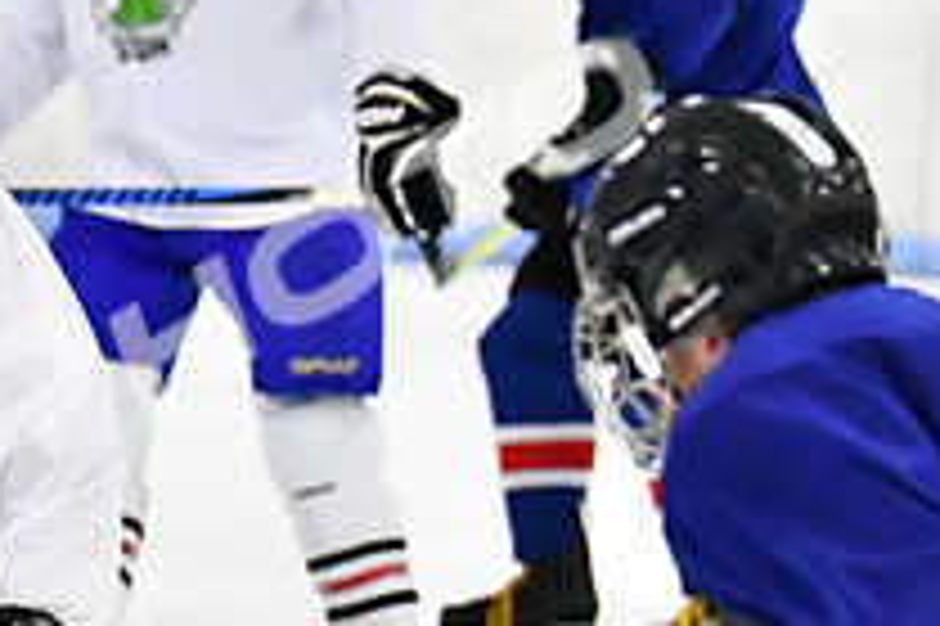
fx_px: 11088
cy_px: 597
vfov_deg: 3.2
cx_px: -333
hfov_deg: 4.8
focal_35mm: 425
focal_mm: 102
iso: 6400
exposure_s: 1/1250
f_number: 3.2
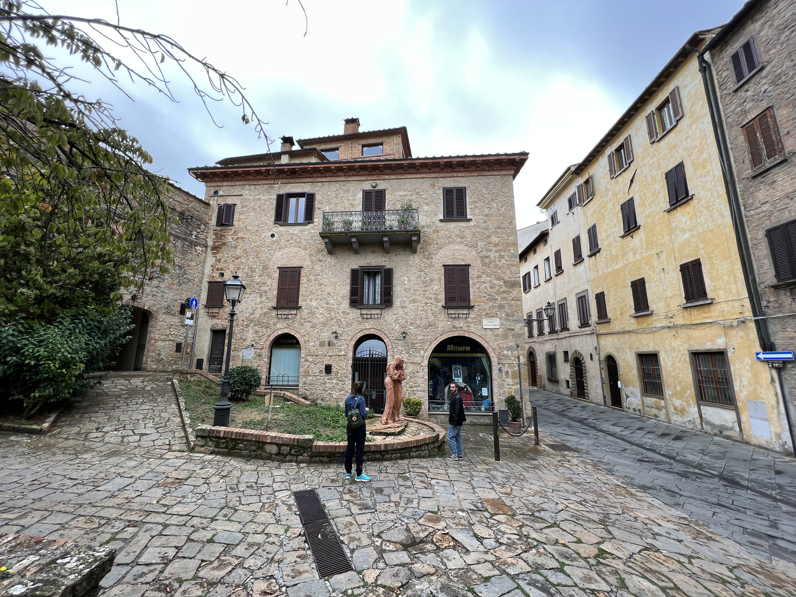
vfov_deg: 89.9
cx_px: 398
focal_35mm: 13
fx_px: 299
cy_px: 298
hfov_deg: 106.2
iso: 32
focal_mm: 1.57
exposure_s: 1/306
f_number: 1.8
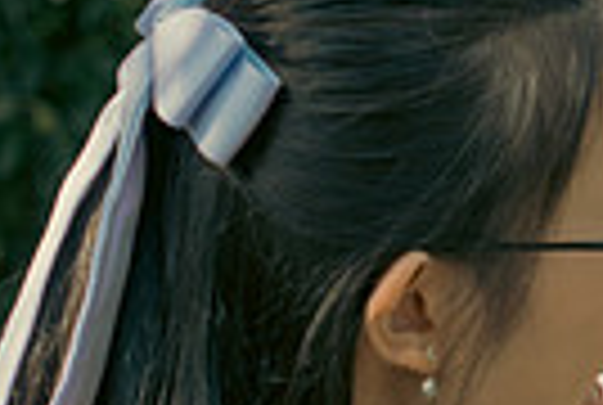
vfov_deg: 3.5
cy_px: 403
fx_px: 6597
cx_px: 1048
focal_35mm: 393
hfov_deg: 5.2
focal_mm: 61
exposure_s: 1/250
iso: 125
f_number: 3.5
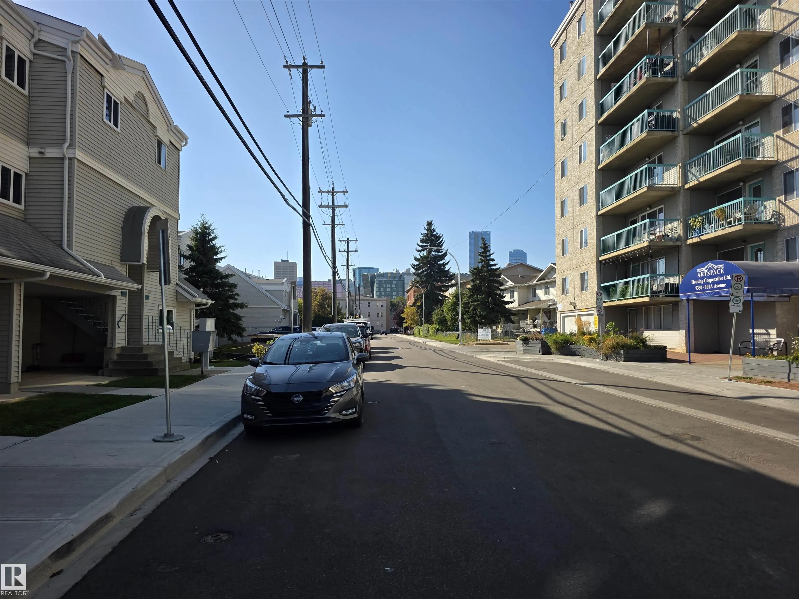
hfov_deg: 73.9
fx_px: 531
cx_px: 400
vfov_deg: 58.9
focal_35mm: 23
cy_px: 300
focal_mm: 6.3
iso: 80
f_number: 1.7
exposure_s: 1/4766
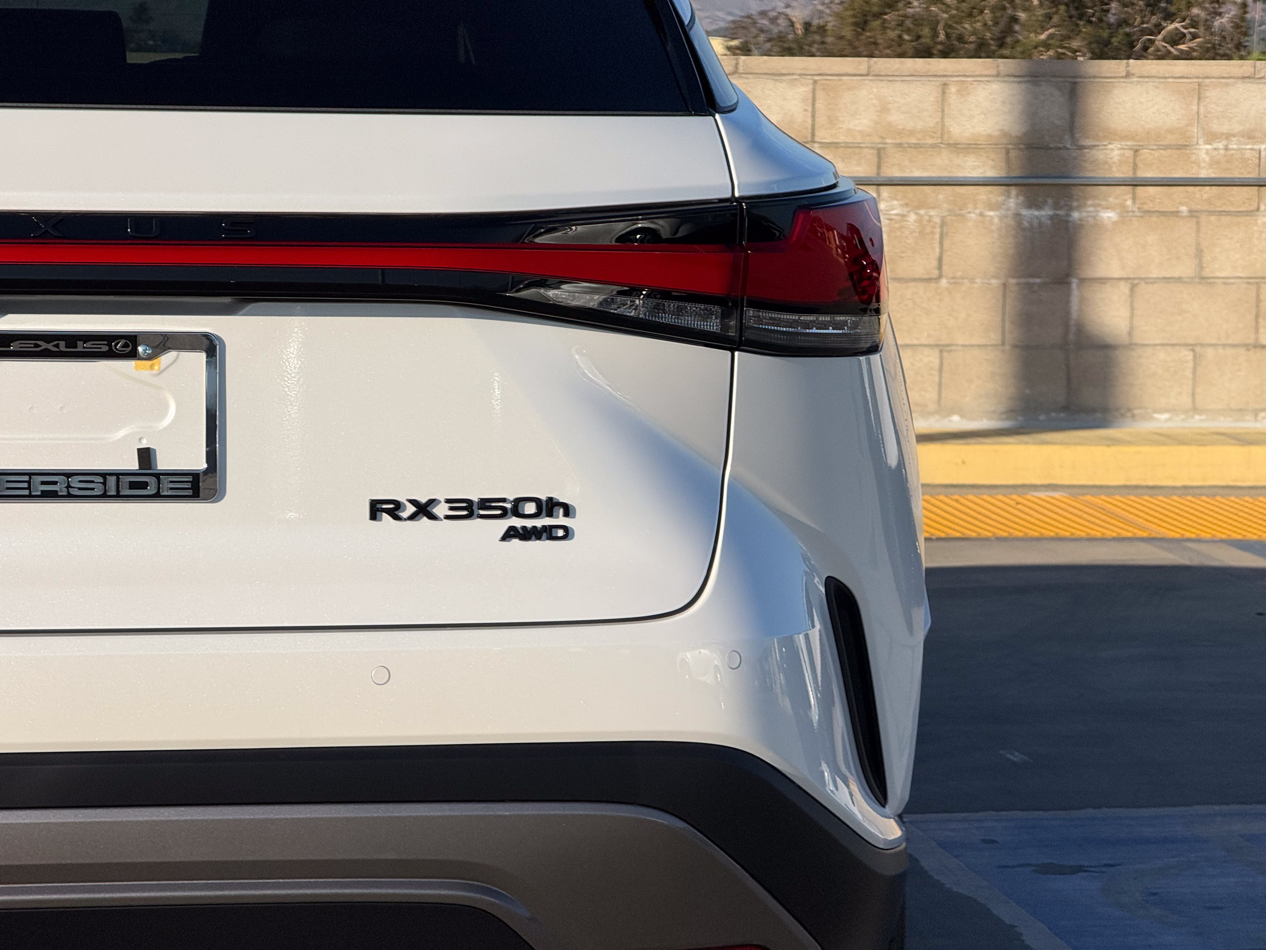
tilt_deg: -4.3
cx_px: 633
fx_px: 4389
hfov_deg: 16.4
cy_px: 475
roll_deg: -0.6
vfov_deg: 12.3
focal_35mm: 120
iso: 50
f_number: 2.8
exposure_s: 1/2212
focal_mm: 15.66
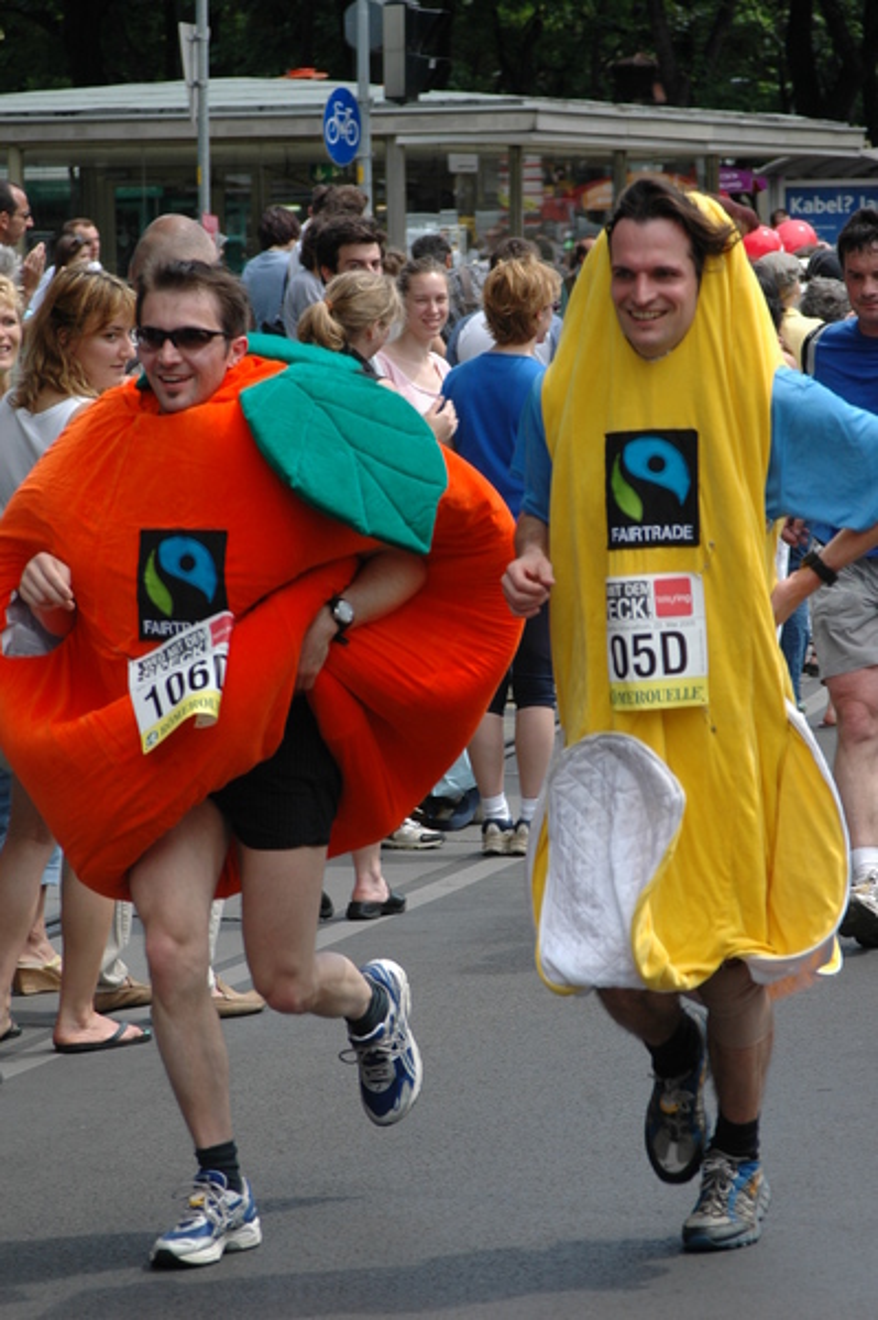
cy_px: 660
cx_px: 439
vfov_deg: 13.1
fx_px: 5771
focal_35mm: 158
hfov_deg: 8.7
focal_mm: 105
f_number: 6.7
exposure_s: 1/350
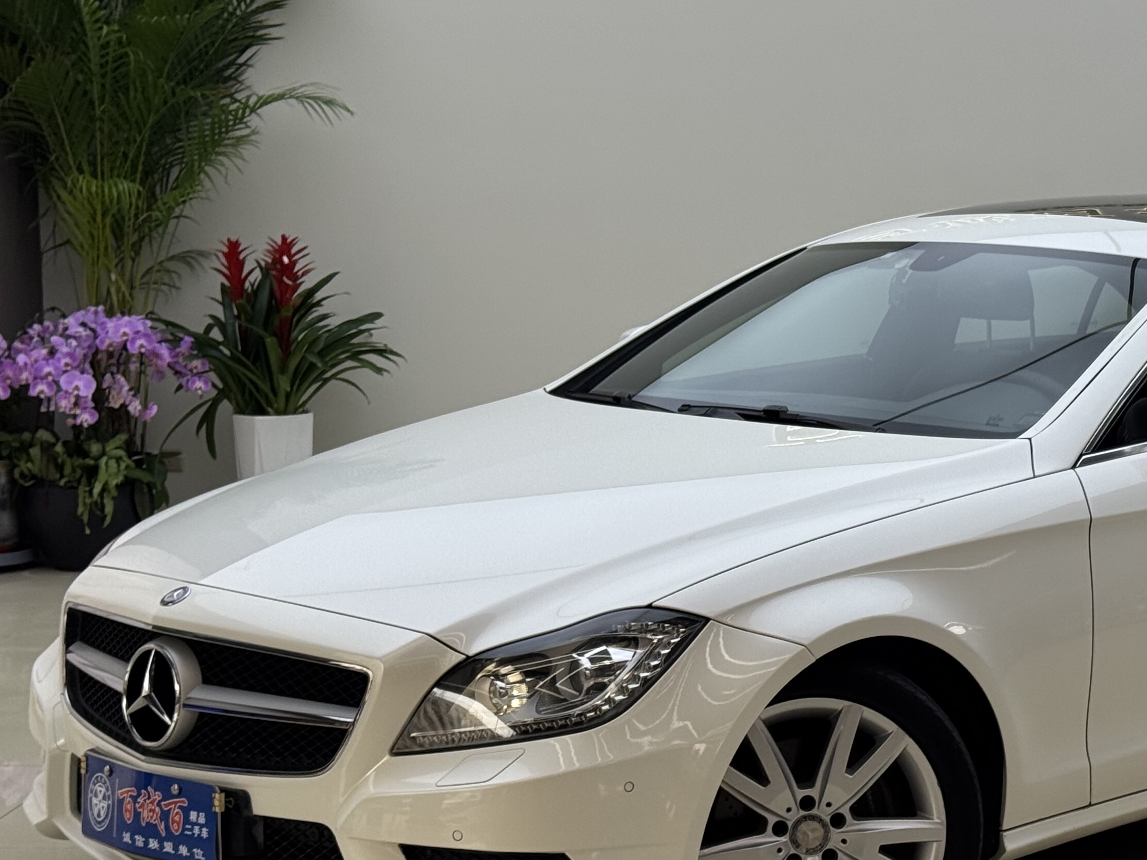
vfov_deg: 17.0
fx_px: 2882
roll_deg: -0.1
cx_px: 910
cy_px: 466
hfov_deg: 22.2
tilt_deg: -6.2
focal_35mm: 87
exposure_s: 1/621
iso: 64
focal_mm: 6.76
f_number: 1.78
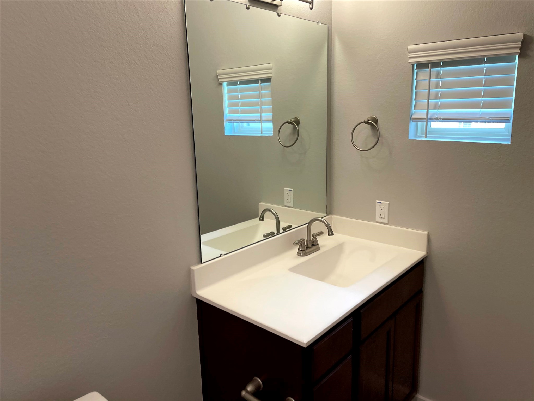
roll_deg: +1.4
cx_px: 267
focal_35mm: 26
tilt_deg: -9.3
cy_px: 200
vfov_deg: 53.1
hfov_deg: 67.3
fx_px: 401
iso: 125
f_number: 1.6
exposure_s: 1/120
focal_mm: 4.2
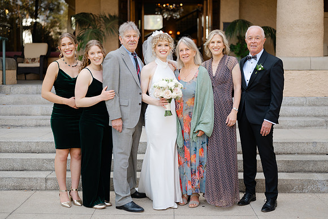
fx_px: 456
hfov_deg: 39.6
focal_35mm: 50
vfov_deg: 27.0
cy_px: 110
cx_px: 164
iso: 64
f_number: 2
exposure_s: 1/320
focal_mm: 50
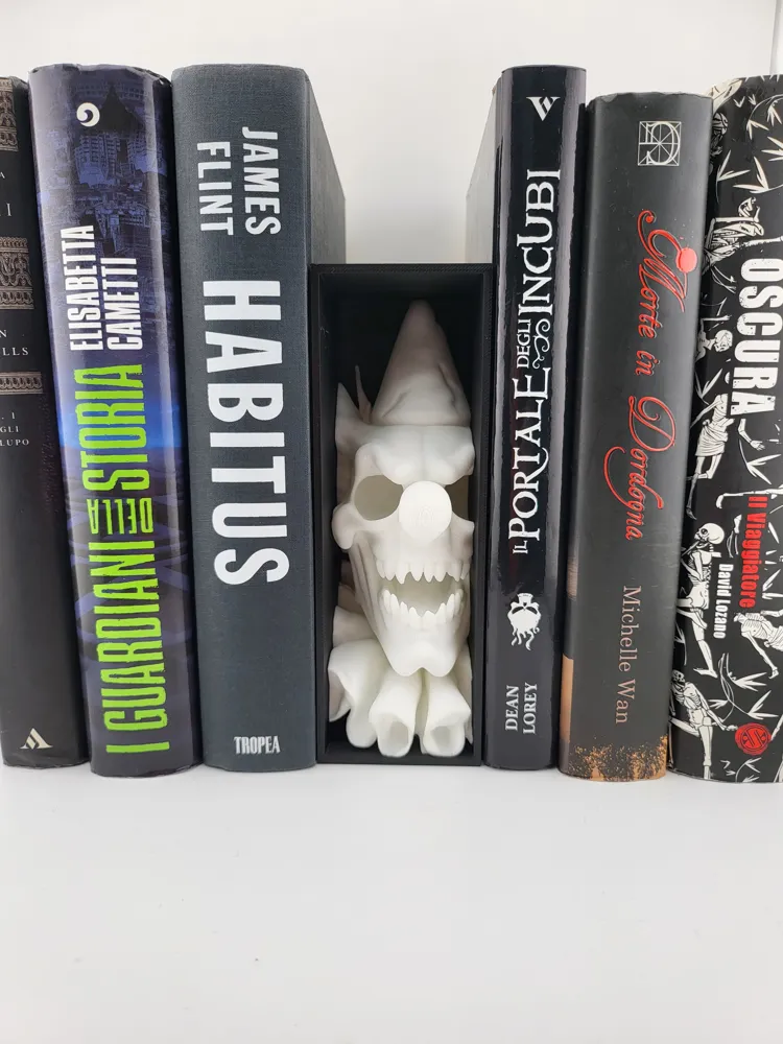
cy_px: 522
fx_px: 724
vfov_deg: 71.6
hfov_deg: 56.8
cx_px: 392
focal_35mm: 24
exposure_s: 1/322
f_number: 1.8
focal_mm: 5
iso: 40
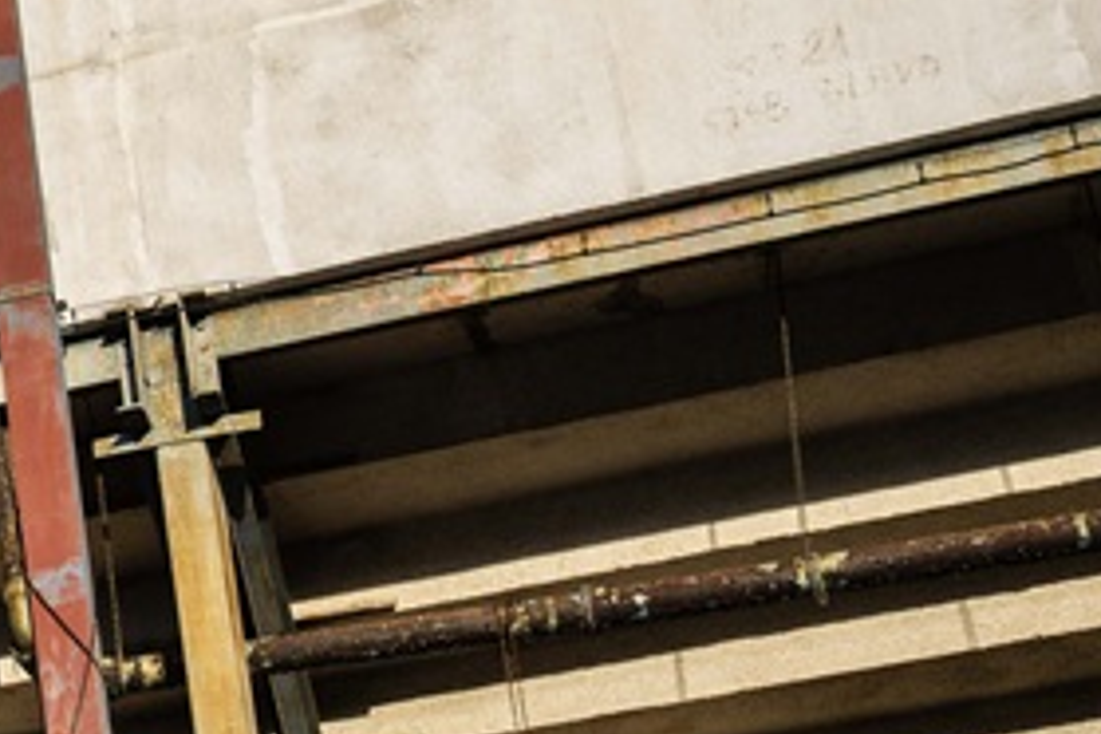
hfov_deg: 13.4
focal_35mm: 135
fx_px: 4137
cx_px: -979
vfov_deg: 9.9
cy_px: 1048
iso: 160
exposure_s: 1/1000
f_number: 4.5
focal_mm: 29.5
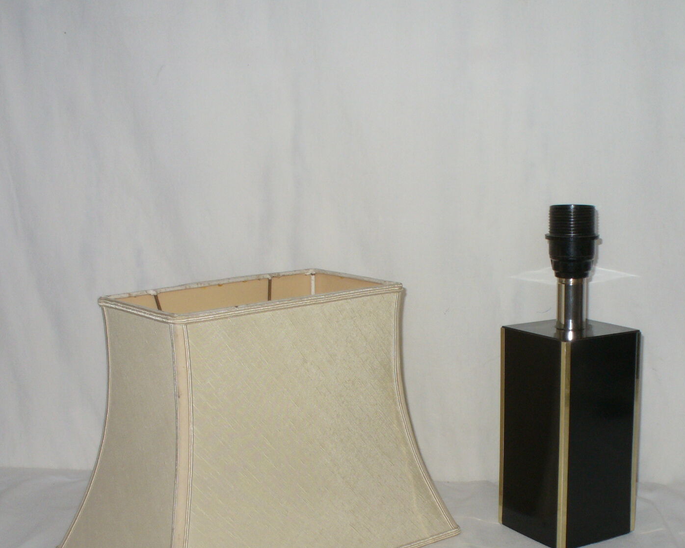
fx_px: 1074
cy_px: 377
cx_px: 408
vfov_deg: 28.4
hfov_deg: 35.3
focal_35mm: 53
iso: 100
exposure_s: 1/30
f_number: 2.8
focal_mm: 6.1
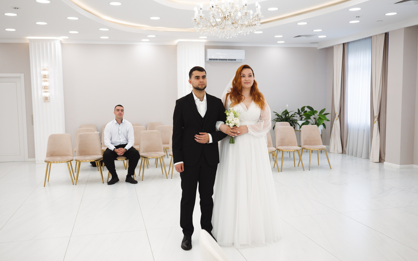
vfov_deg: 36.3
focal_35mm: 35
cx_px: 206
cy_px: 134
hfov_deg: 55.3
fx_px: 399
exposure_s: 1/640
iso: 400
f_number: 3.5
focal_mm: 33.5
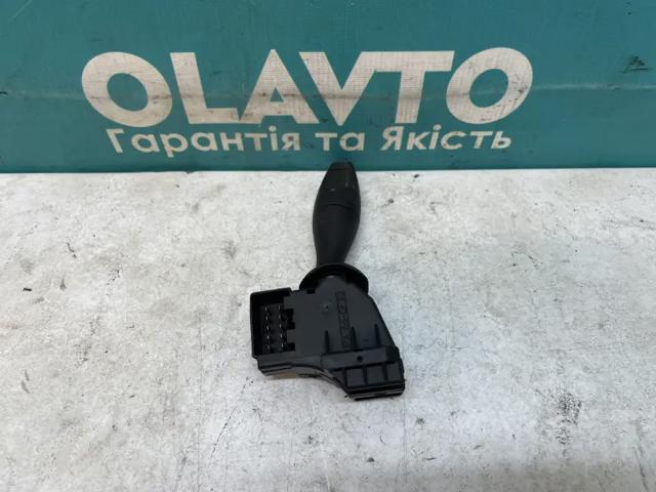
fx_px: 493
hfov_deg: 67.3
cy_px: 246
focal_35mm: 26
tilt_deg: -50.9
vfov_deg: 53.1
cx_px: 328
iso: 80
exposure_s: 1/100
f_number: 1.6
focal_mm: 4.2
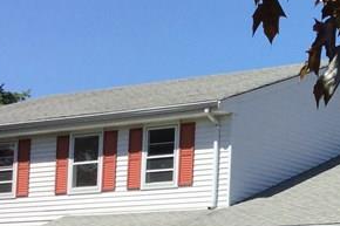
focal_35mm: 114
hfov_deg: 17.3
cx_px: 375
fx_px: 1076
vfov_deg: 11.8
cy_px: 244
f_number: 2.4
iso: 25
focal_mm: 3.3
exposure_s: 1/1381
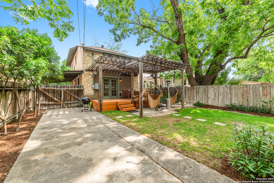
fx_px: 107
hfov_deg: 104.2
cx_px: 137
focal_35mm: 14
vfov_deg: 81.3
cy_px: 92
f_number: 8
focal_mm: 14
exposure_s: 1/100
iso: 200
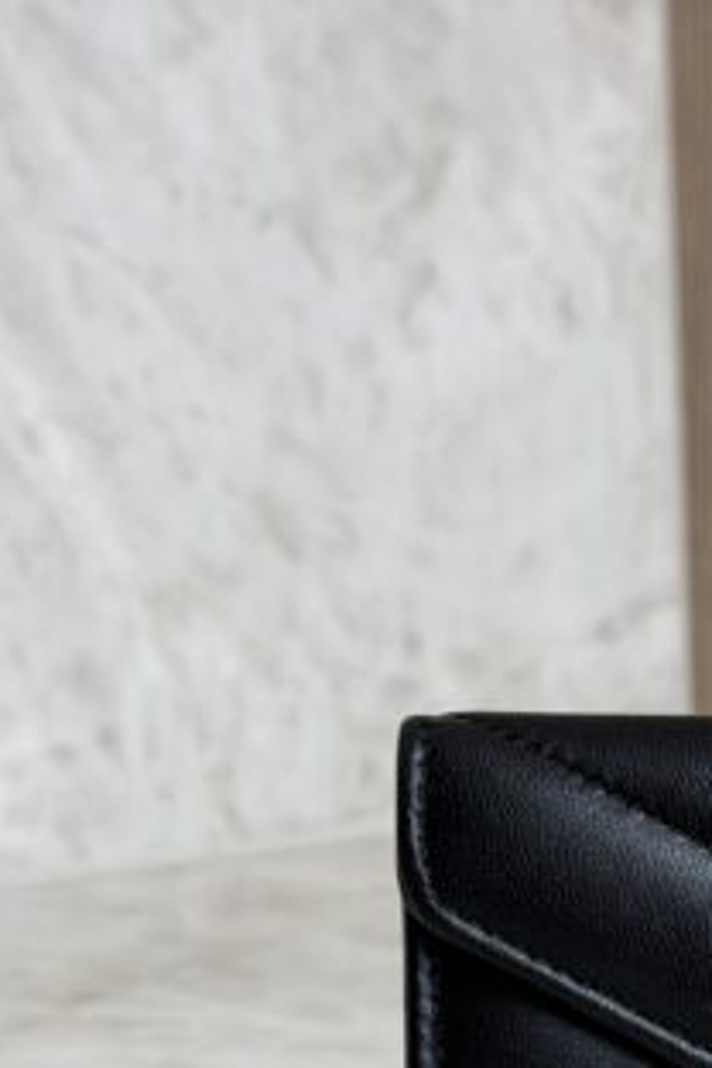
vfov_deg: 15.6
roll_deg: +0.0
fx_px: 3797
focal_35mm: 128
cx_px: 955
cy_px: 1150
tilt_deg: -16.5
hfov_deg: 10.5
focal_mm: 6.76
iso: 64
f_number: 1.78
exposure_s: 1/120
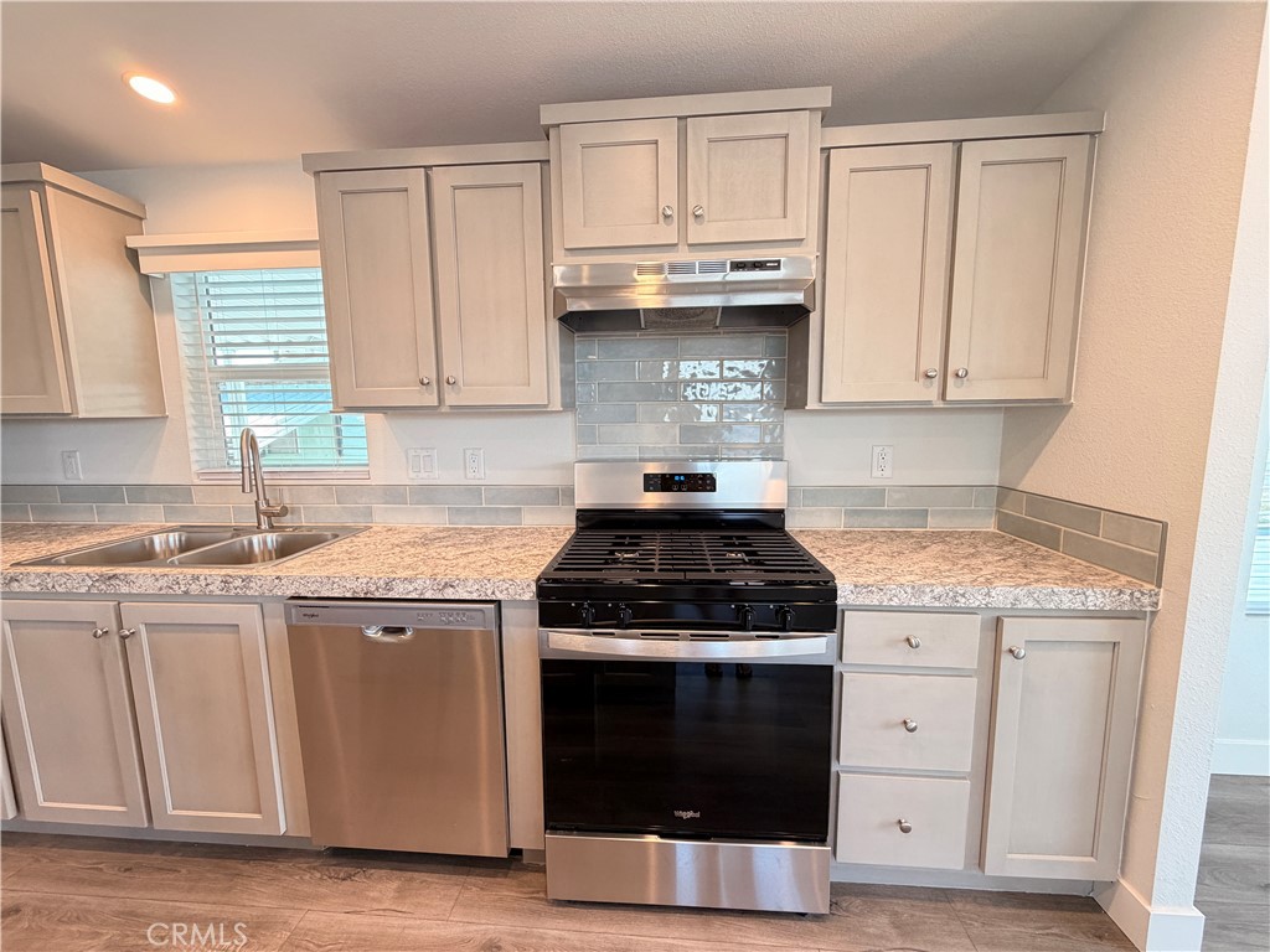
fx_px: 514
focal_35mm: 14
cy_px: 476
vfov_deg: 85.7
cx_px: 635
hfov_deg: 102.1
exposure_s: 1/60
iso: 200
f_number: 2.2
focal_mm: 2.22
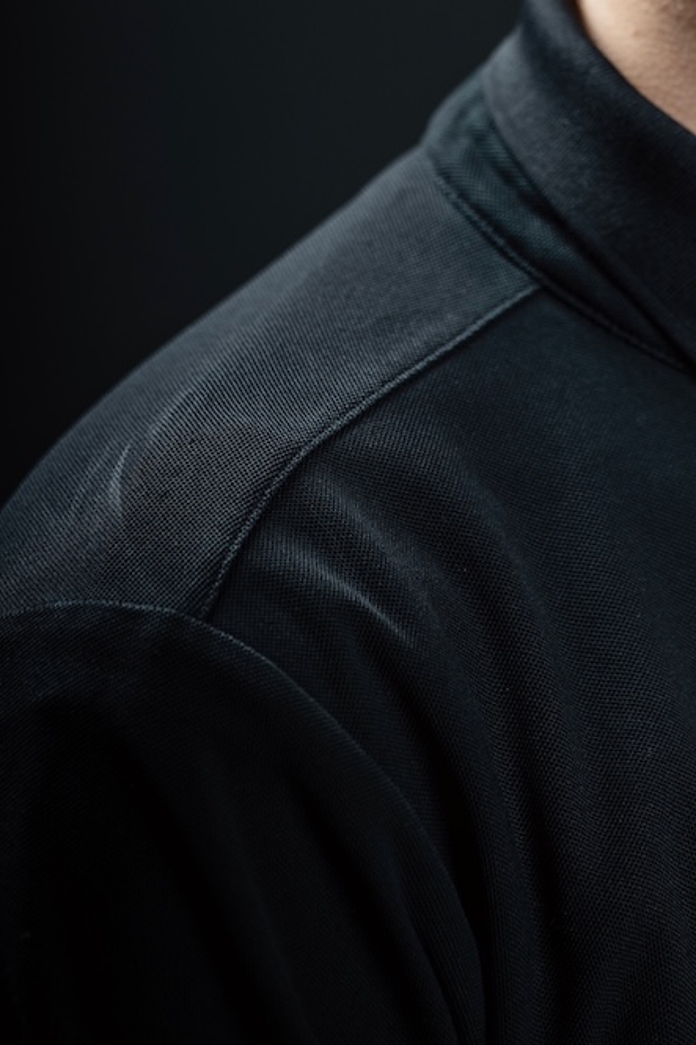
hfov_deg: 2.8
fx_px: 14419
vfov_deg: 4.1
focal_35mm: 497
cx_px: 832
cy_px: -63
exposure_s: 1/200
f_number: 3.5
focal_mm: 200
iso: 100
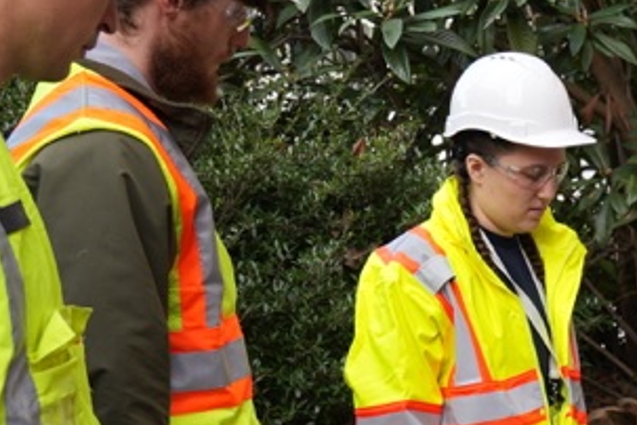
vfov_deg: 11.3
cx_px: 912
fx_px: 2105
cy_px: 475
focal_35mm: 119
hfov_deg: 16.0
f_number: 4
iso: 125
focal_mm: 24
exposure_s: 1/160
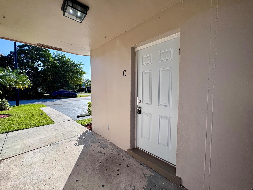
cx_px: 126
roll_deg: -0.2
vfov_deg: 85.7
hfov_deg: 102.1
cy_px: 95
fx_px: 102
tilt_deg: -4.0
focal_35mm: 14
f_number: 2.2
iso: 50
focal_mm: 2.22
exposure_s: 1/1236
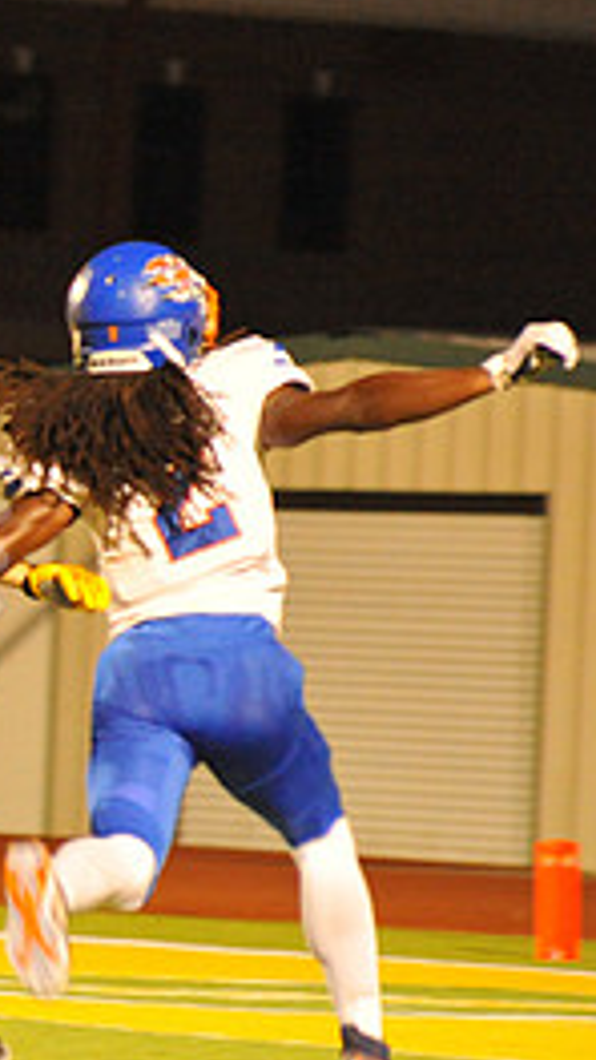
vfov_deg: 4.7
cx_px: -375
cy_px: 520
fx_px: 12948
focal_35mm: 461
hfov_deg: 2.6
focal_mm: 200
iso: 6400
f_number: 5.6
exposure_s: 1/200
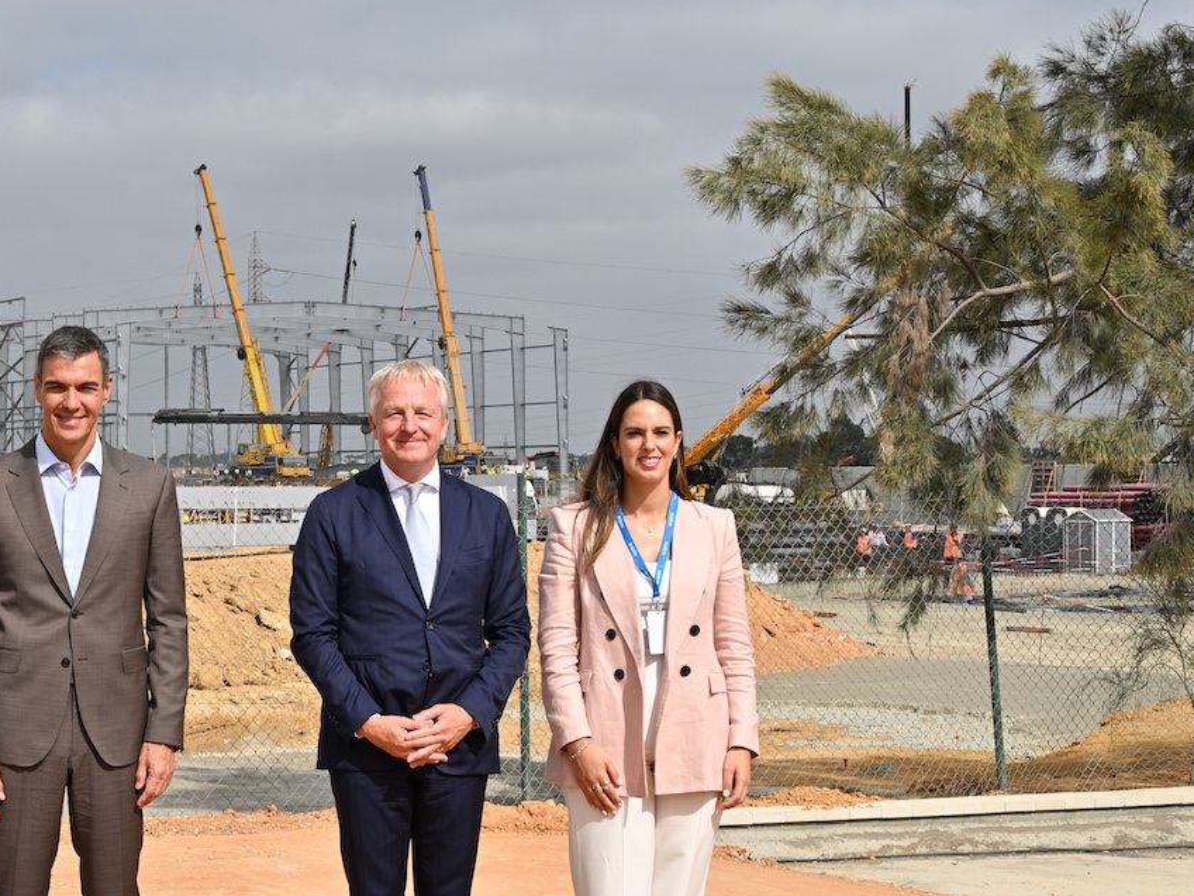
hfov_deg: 24.3
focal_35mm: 78
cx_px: 127
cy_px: 491
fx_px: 2690
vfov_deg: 18.9
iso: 160
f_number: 11
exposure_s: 1/400
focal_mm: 43
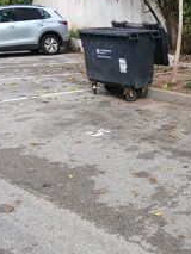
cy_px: 184
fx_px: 382
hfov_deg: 27.4
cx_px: 158
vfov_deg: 36.1
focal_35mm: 52
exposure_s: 1/100
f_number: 1.8
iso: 25
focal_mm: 3.98
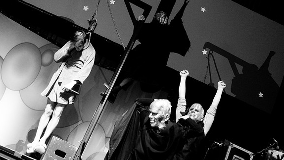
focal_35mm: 56
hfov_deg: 37.5
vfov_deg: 21.6
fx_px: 418
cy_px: 83
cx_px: 142
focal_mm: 35
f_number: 2.8
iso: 640
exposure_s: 1/160
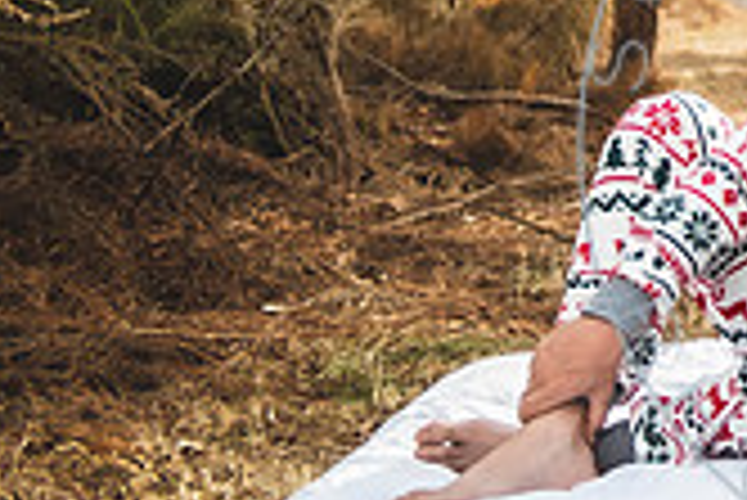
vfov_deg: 9.6
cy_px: -232
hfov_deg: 13.4
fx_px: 2907
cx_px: 1264
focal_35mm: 140
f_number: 2.8
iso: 100
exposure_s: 1/800
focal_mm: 40
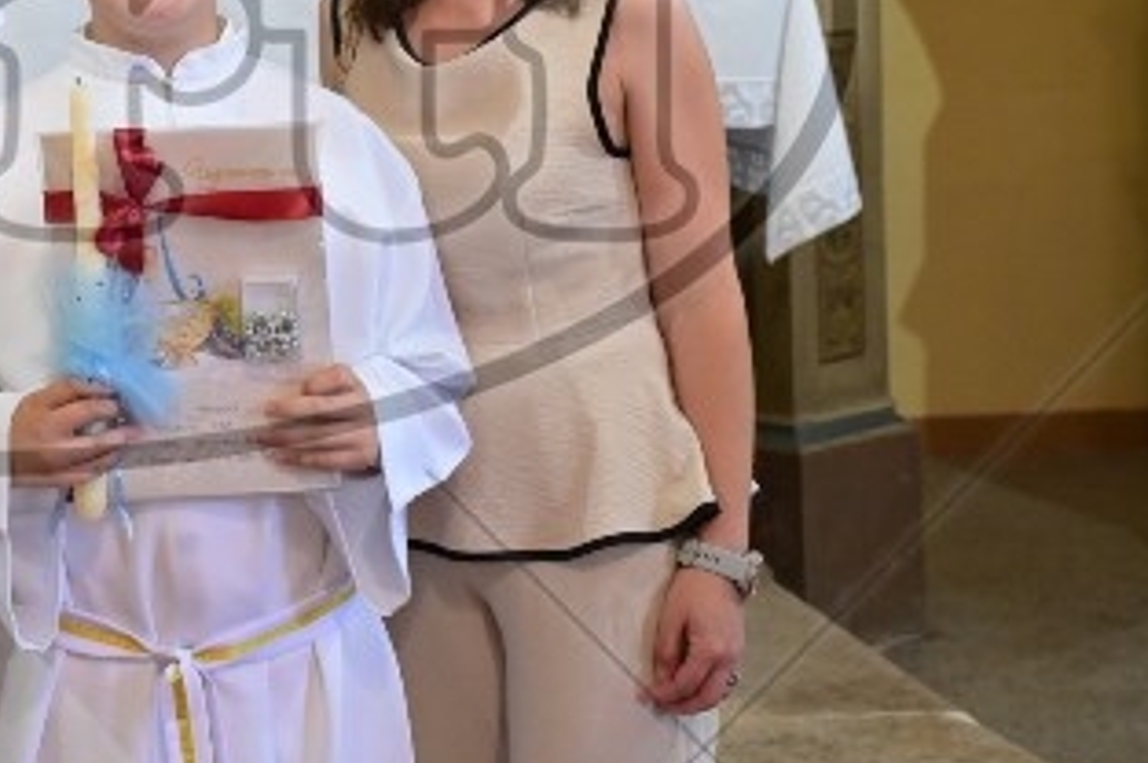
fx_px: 2517
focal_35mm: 79
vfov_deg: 16.9
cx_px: -29
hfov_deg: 24.4
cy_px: 17
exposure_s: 1/125
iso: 5000
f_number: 5
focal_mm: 38
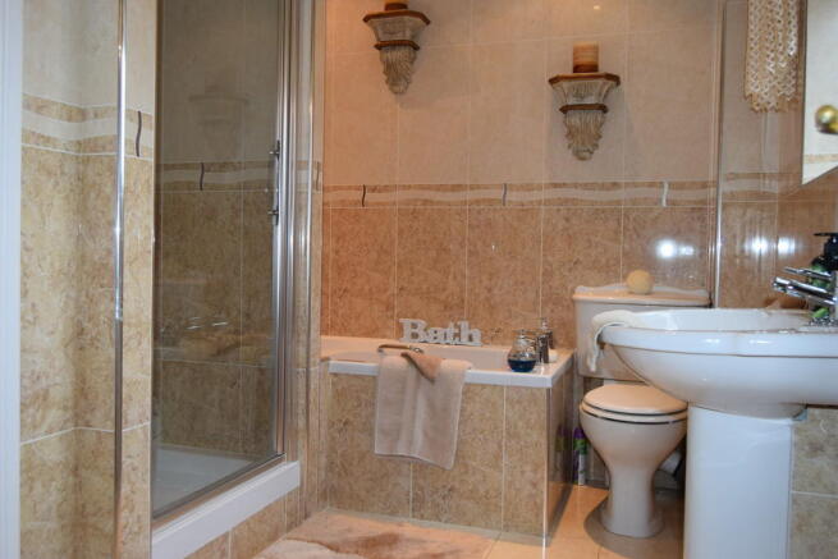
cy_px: 280
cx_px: 419
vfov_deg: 43.6
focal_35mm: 30
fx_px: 698
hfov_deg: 61.9
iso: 800
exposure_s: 1/100
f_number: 5
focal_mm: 20
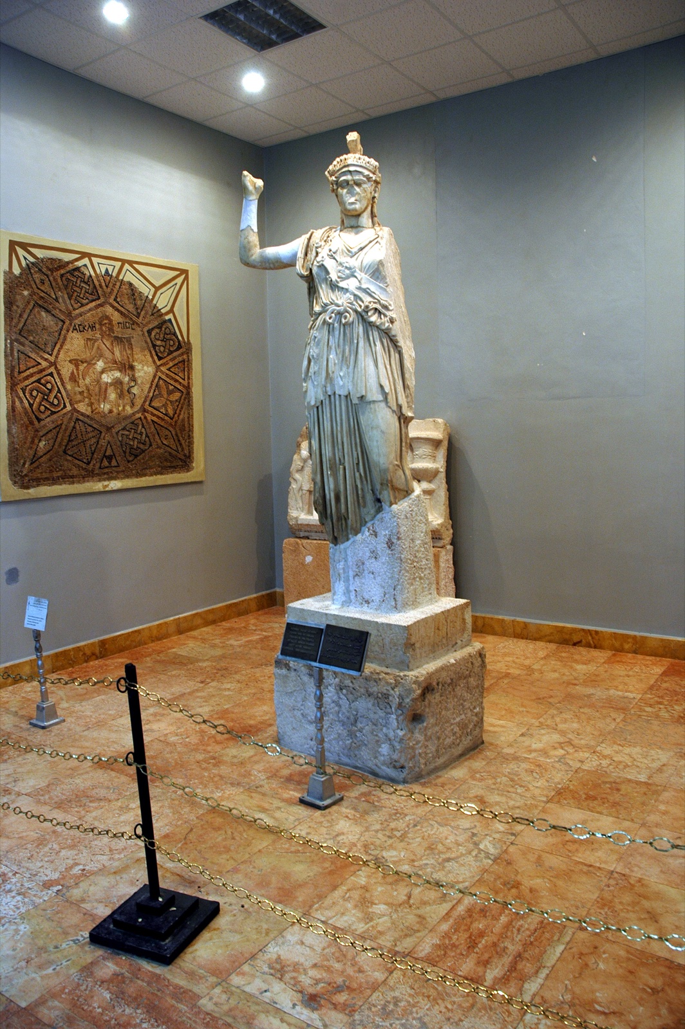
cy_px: 514
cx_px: 342
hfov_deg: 47.9
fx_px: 772
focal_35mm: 27
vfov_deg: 67.4
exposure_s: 1/8
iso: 200
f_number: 4.8
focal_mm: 18
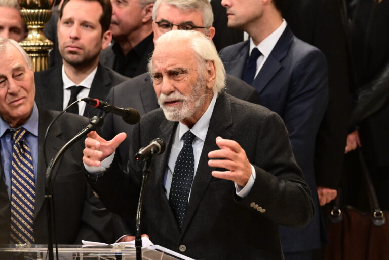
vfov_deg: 5.2
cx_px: 194
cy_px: 130
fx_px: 2831
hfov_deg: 7.9
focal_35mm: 262
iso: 8000
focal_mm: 175
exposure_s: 1/320
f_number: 5
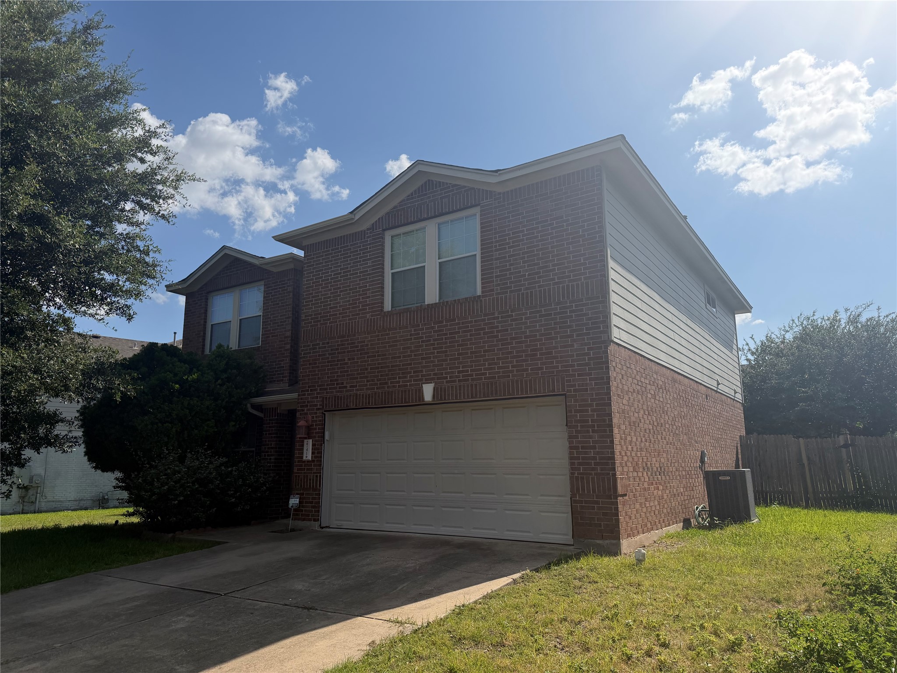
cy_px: 336
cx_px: 448
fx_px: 622
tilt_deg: +11.0
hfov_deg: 71.6
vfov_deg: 56.8
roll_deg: +0.1
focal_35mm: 24
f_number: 1.78
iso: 125
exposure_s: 1/10309
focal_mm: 6.76
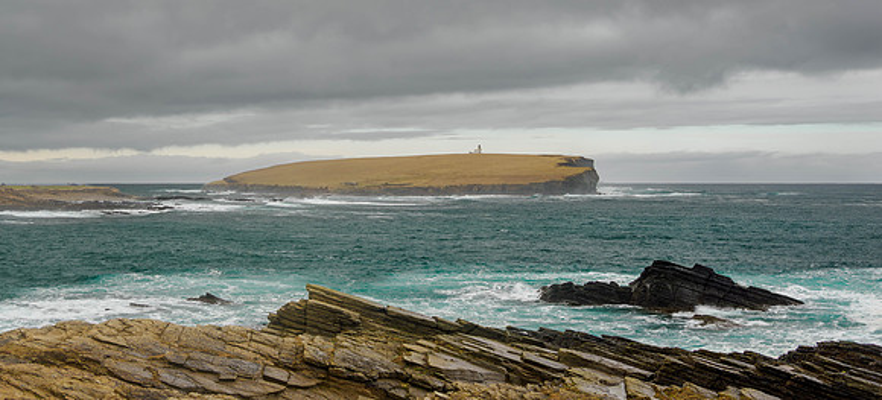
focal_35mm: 56
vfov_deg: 18.2
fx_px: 1245
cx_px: 435
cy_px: 149
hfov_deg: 39.0
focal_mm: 24
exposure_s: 1/6
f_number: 7.1
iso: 200
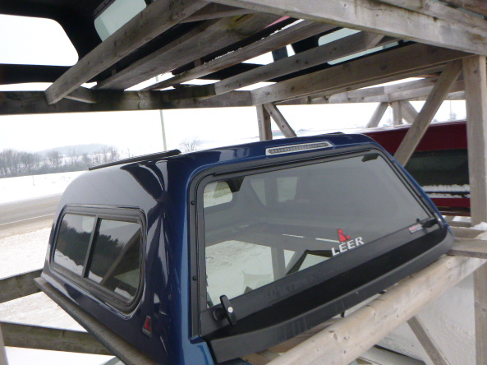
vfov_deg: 51.3
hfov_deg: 65.3
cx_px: 230
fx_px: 380
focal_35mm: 27
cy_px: 193
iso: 250
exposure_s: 1/60
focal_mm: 4.5
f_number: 3.9
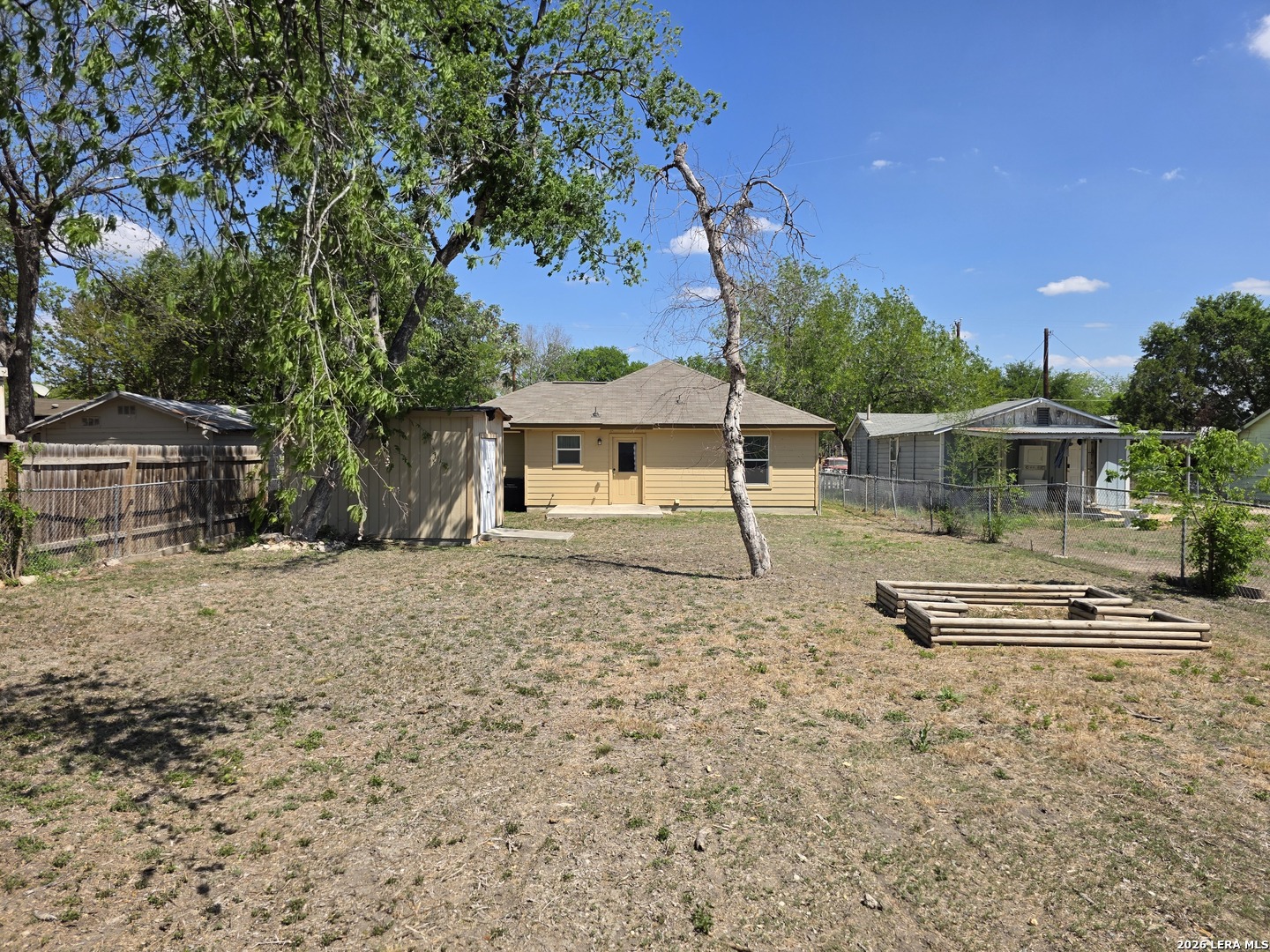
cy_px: 476
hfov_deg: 73.9
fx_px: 844
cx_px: 635
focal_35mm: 23
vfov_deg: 58.9
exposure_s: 1/5958
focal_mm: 6.3
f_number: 1.7
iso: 80
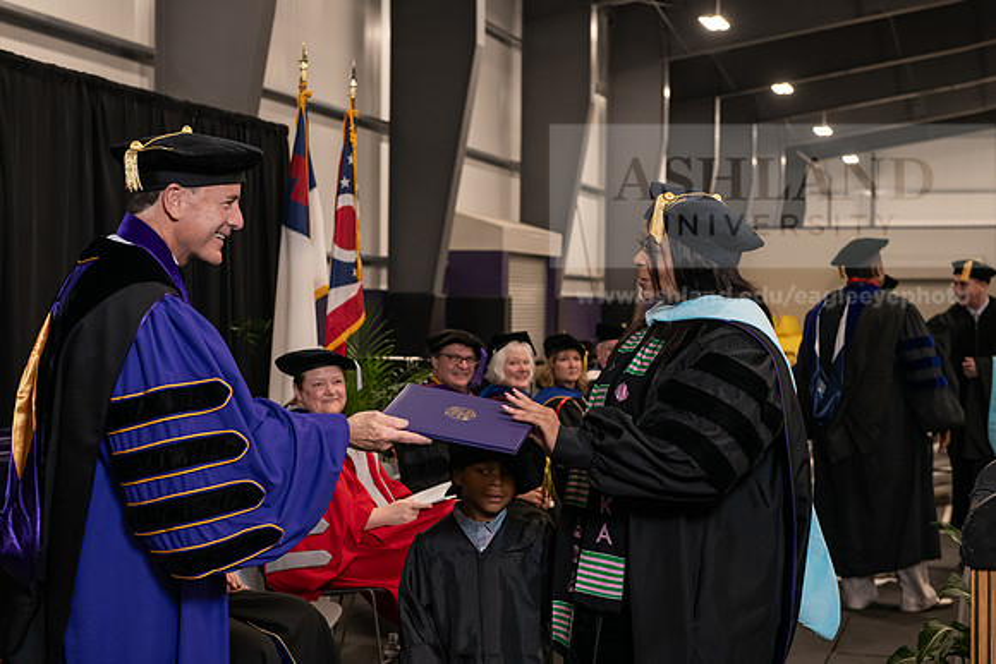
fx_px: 1716
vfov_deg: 21.9
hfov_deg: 32.4
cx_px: 498
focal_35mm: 62
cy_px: 332
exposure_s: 1/125
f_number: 5
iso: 2000
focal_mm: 62
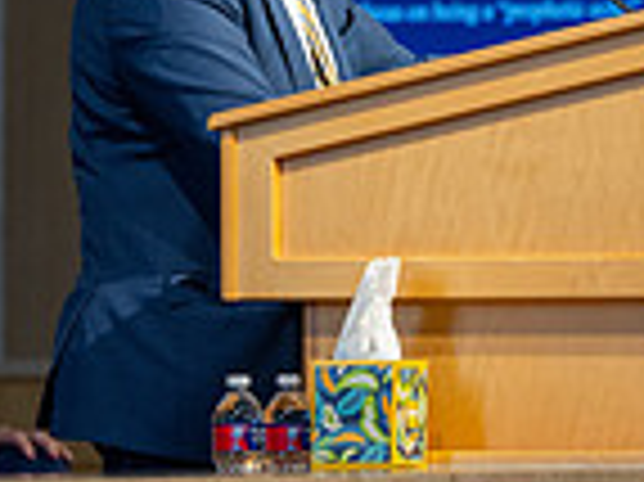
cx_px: 558
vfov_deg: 2.5
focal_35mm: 605
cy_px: 225
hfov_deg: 3.3
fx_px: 11246
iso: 1250
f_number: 4
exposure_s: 1/200
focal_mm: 200
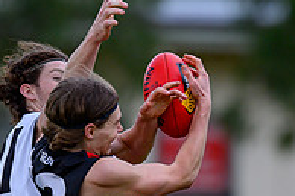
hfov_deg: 1.0
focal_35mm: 2013
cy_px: 220
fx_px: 16481
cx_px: 199
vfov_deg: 0.7
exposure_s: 1/1250
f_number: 4
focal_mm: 500
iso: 500
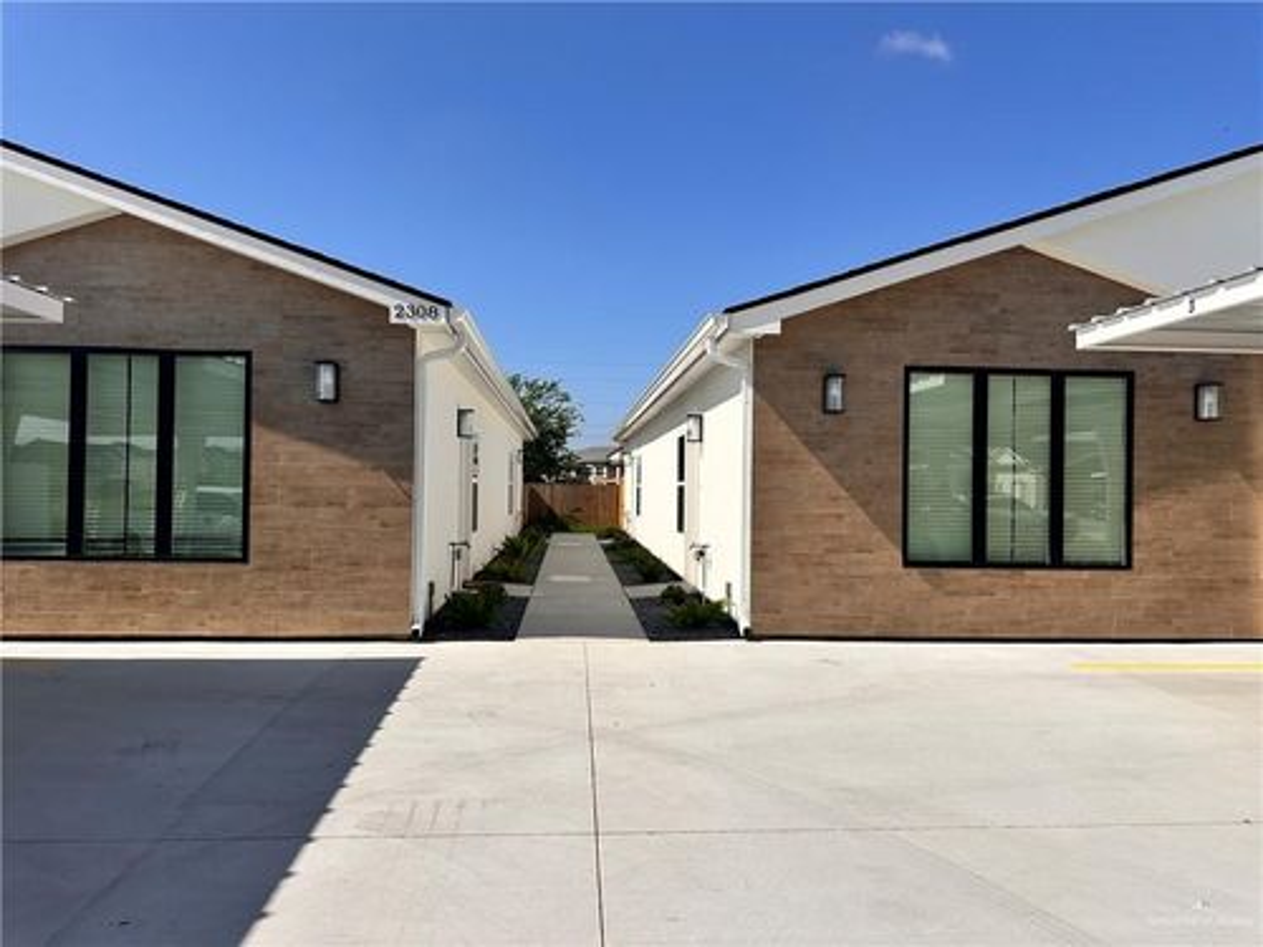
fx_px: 876
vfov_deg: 56.8
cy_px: 474
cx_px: 632
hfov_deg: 71.6
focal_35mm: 24
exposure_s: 1/7576
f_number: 1.78
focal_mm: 6.86
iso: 80
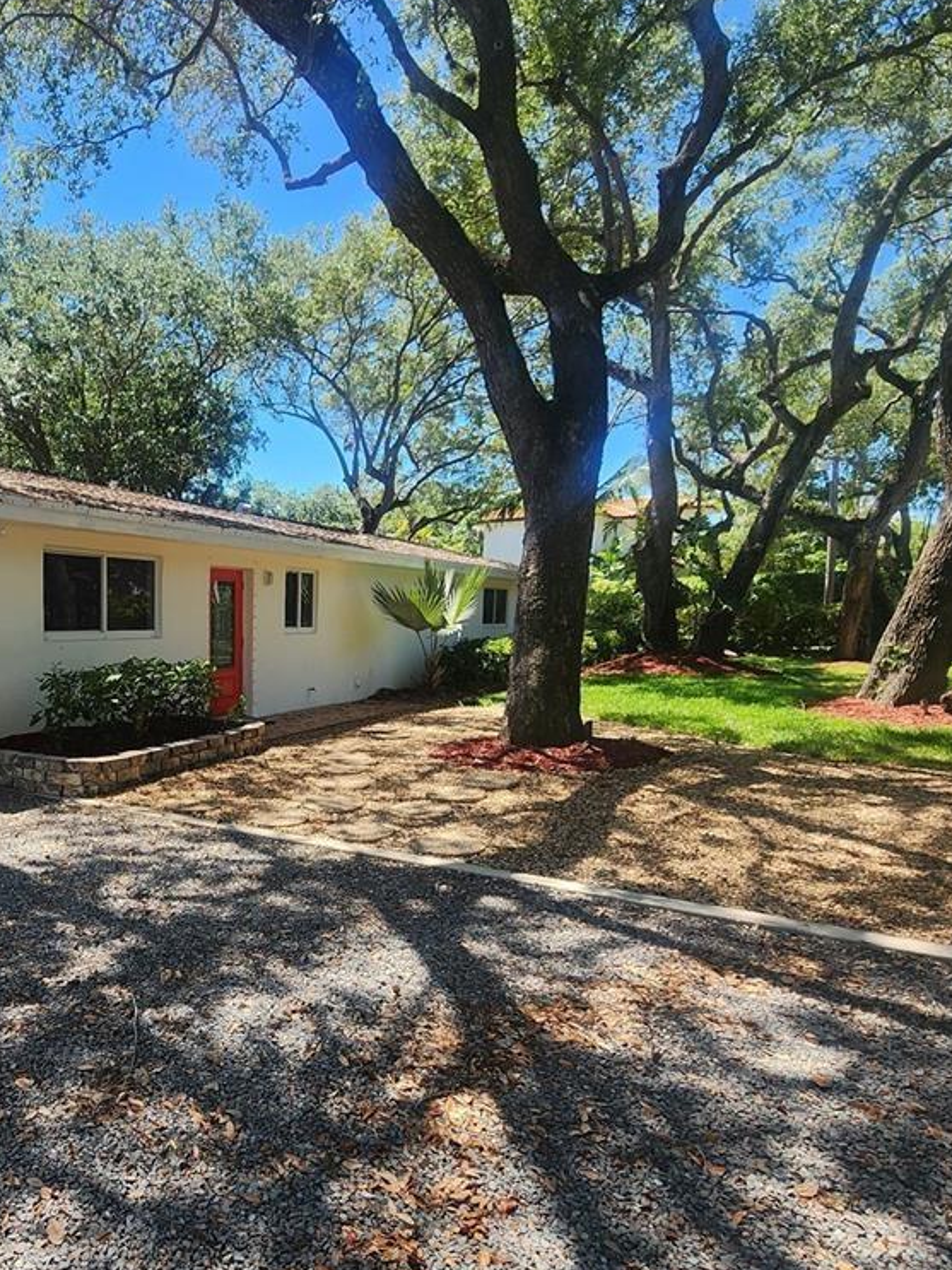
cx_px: 209
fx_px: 770
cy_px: 699
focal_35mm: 21
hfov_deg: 59.1
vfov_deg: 78.8
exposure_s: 1/614
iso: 50
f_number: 2.2
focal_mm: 2.2
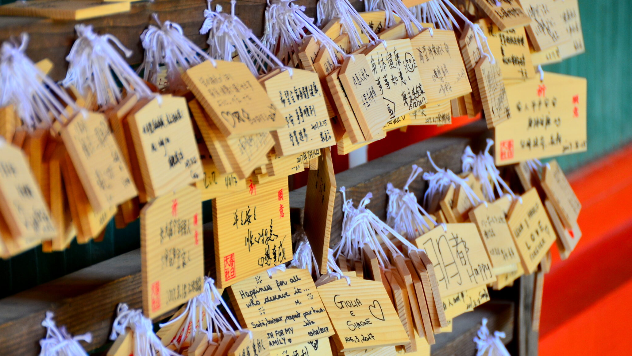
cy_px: 242
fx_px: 3430
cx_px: 273
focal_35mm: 205
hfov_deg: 10.5
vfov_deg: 5.9
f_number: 5.3
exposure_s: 1/100
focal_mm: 105
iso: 280
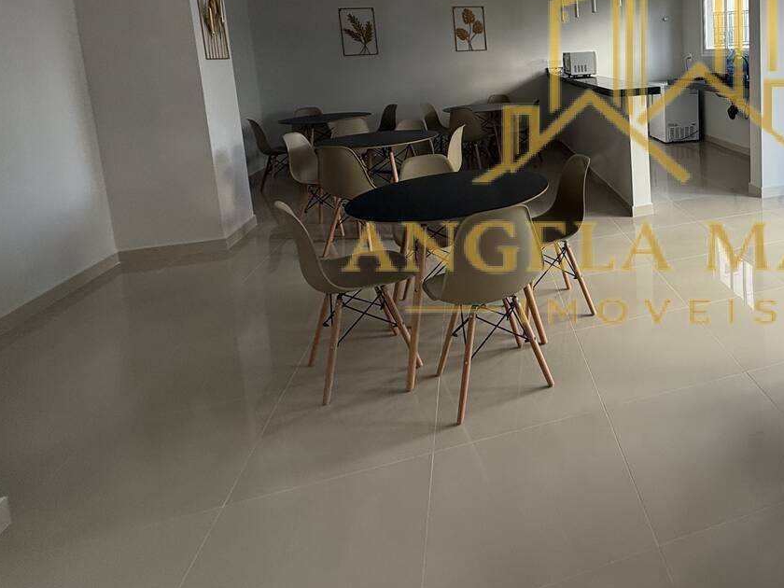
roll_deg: +1.8
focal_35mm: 24
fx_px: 544
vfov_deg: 53.0
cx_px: 651
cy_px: 116
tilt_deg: -7.3
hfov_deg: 63.9
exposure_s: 1/99
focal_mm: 2.22
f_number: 2.2
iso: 80
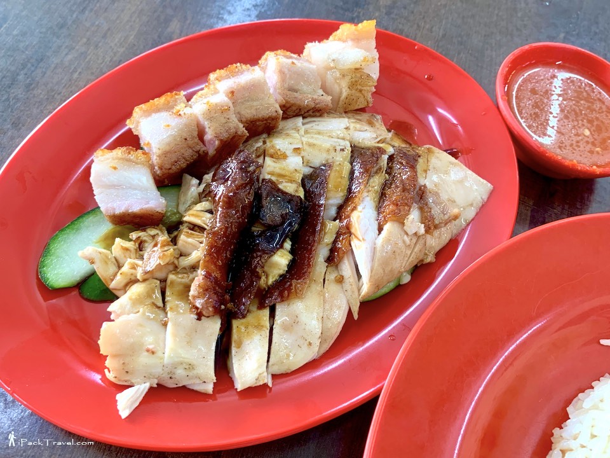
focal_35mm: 26
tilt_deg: -58.9
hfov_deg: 67.3
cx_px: 305
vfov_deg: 53.1
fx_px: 458
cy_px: 229
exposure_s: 1/64
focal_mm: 4.25
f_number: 1.8
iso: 100
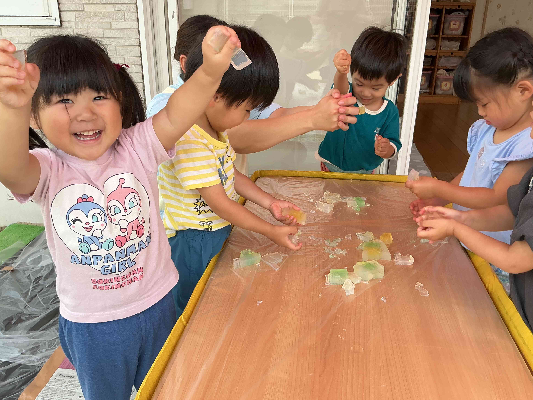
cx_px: 270
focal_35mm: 30
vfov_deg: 46.8
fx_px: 462
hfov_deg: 60.0
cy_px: 193
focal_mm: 3
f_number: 1.8
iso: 25
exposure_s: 1/415
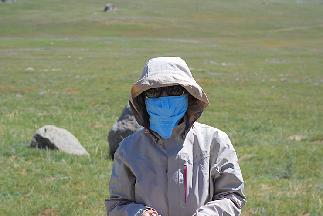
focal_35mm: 81
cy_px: 110
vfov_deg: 16.9
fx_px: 728
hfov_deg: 25.0
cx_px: 166
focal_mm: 50
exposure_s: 1/2500
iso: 400
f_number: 5.6
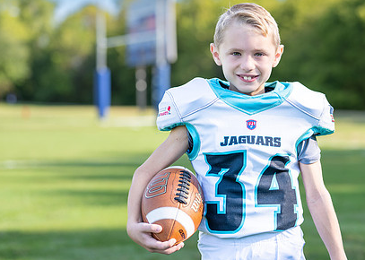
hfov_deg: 23.8
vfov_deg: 17.2
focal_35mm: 83
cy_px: 114
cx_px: 252
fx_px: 860
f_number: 1.8
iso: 100
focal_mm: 50
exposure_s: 1/1250
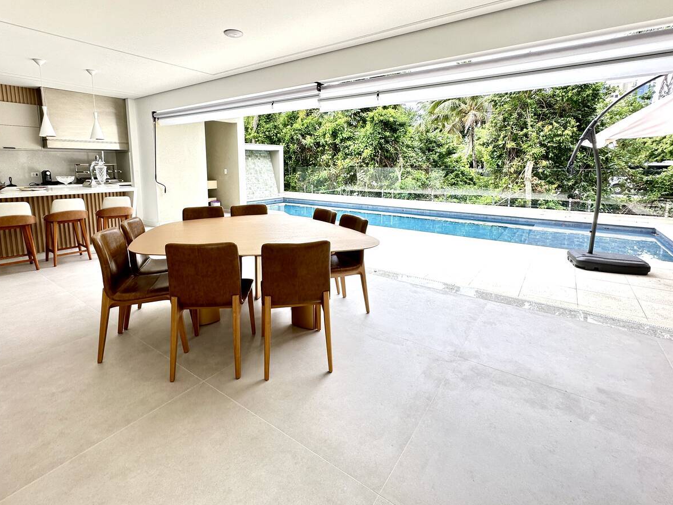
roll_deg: -0.3
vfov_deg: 74.0
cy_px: 207
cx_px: 329
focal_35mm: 17
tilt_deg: -6.5
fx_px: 330
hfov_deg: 91.0
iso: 40
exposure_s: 1/99
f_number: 2.2
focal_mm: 2.22
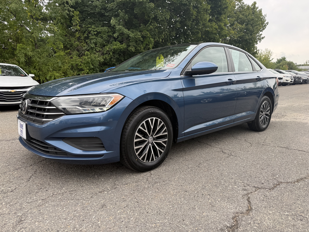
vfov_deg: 56.8
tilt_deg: -7.6
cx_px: 154
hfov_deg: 71.6
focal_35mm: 24
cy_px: 116
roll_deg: +1.8
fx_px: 214
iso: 80
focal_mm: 6.76
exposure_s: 1/338
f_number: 1.78
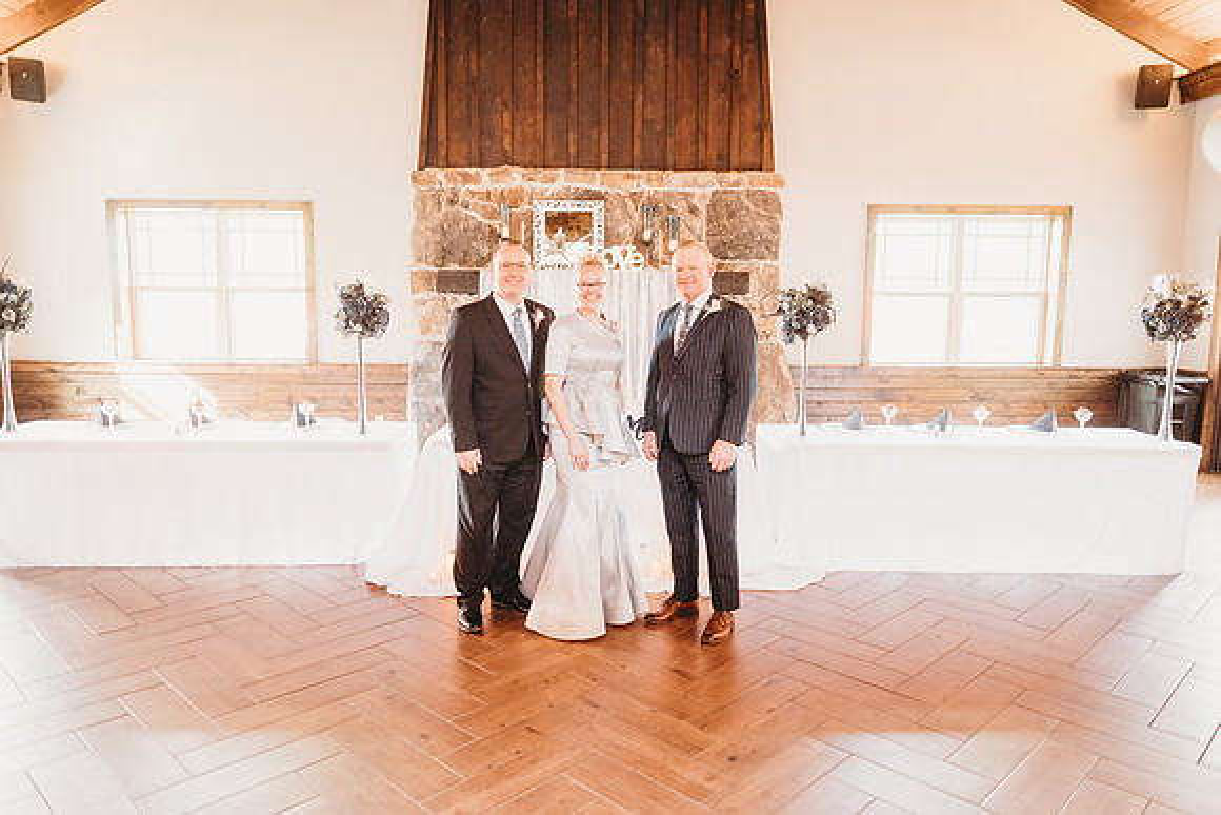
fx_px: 839
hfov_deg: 72.1
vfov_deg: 51.8
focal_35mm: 25
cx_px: 600
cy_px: 407
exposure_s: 1/125
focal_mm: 24
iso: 1250
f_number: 2.5
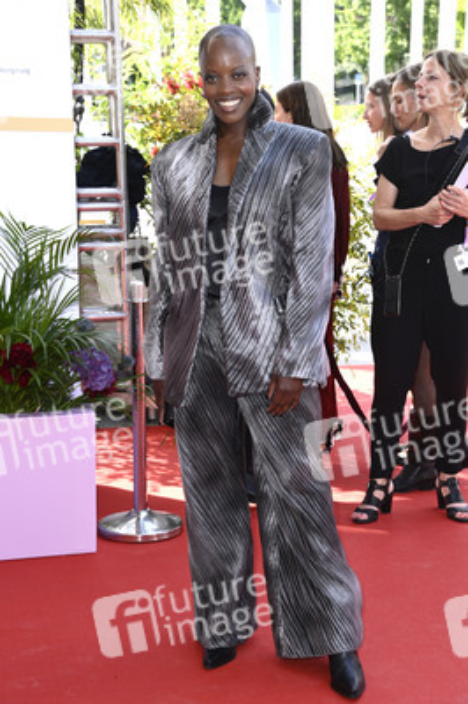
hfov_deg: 20.0
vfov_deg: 29.7
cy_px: 352
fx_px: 1328
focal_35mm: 68
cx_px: 234
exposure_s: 1/250
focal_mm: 68
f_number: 6.3
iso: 500
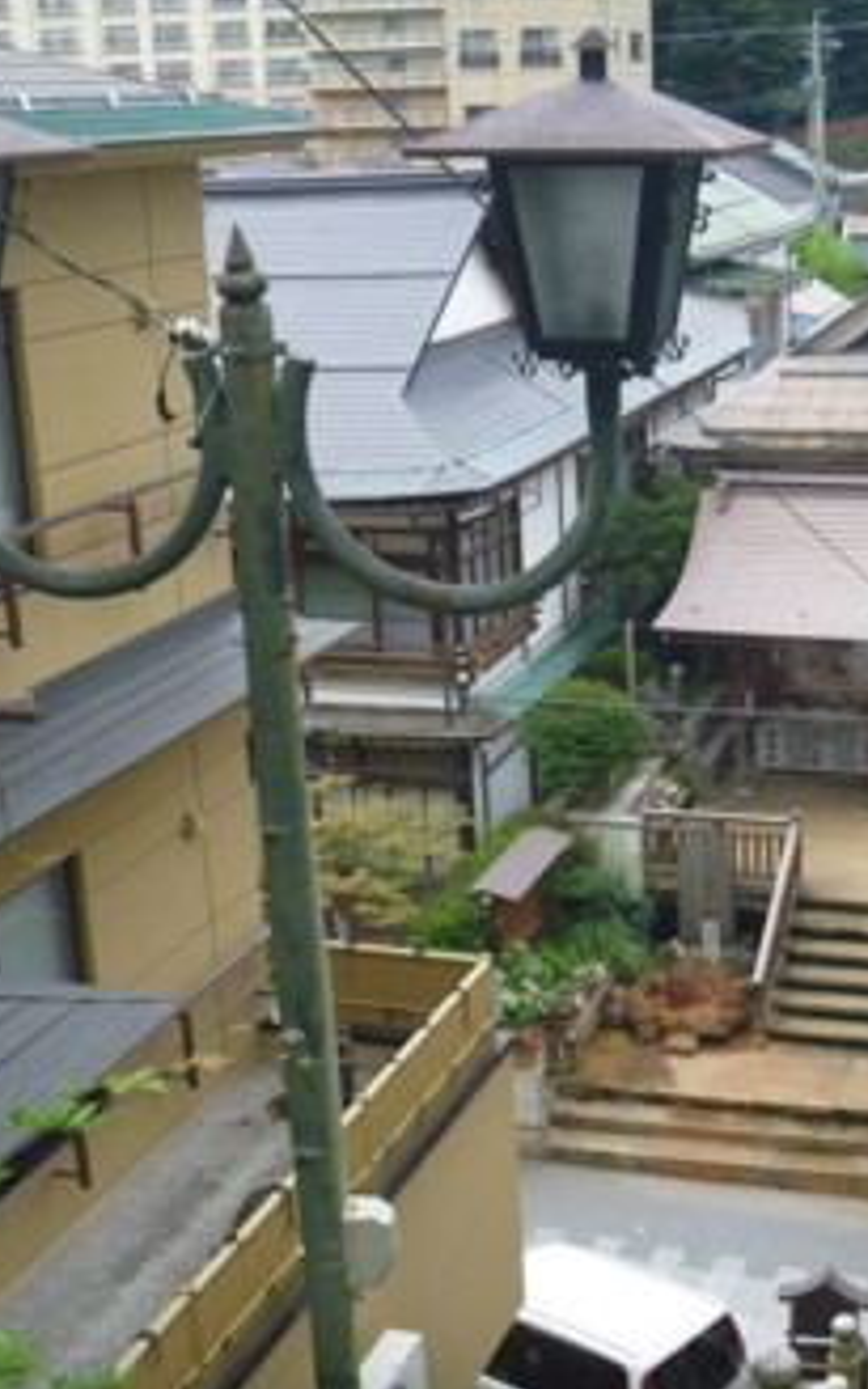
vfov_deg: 39.6
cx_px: 749
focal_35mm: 51
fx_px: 1930
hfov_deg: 24.7
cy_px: 690
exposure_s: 1/160
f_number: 3.5
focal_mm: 6.3
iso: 80
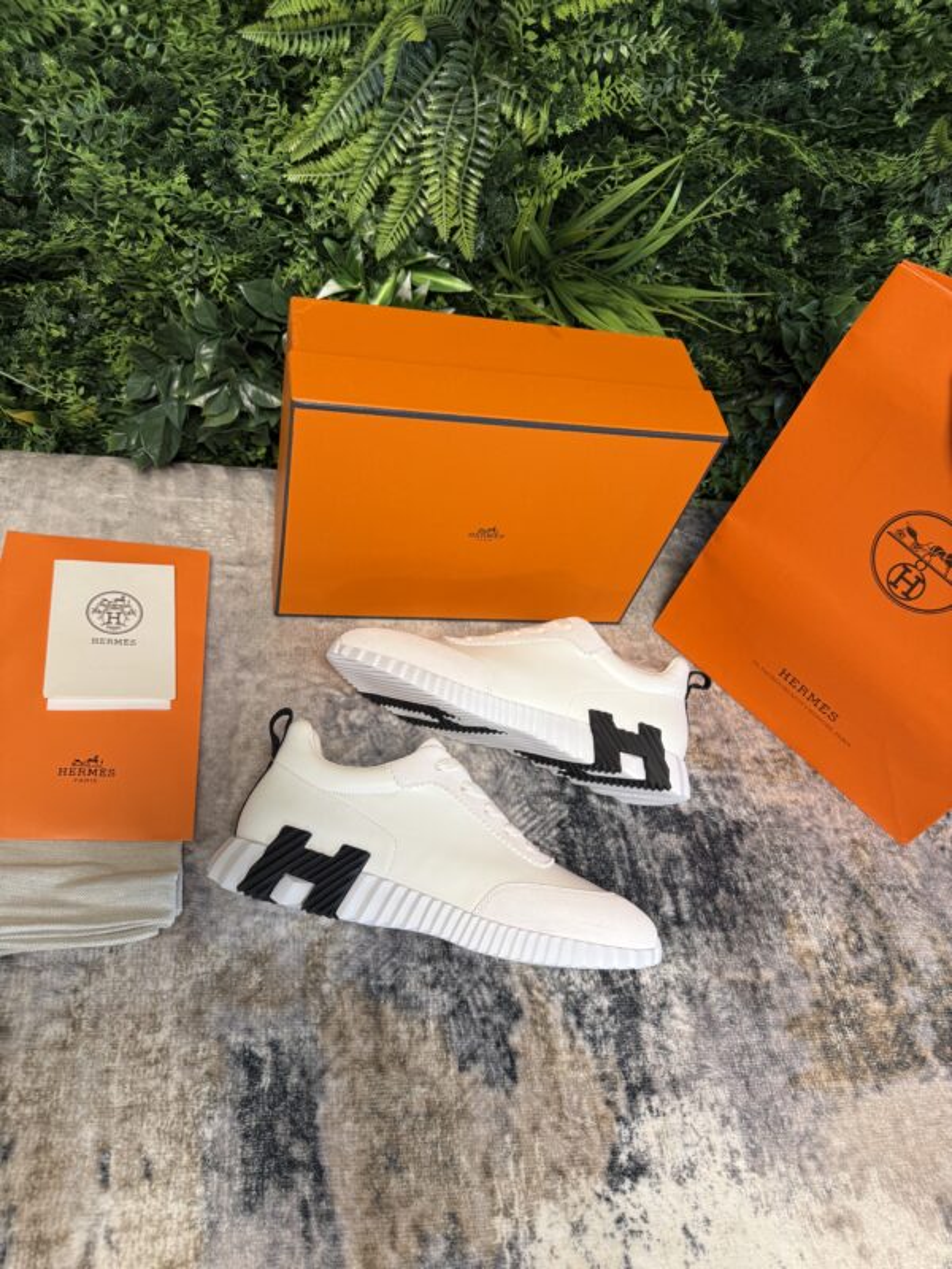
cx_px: 476
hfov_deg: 56.8
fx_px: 880
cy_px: 634
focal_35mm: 24
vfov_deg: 71.6
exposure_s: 1/50
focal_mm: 6.76
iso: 125
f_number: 1.78
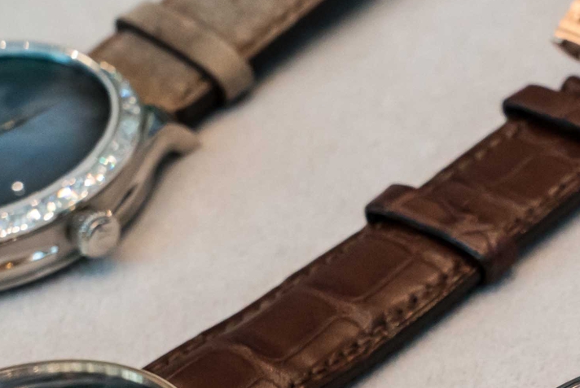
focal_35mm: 207
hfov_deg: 9.8
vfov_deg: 6.6
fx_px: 3338
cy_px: 533
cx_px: 643
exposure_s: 1/125
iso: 3200
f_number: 13
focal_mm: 72
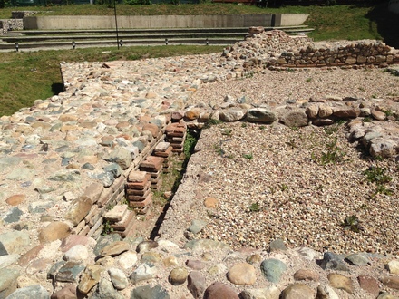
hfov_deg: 55.4
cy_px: 150
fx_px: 380
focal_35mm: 33
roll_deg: -0.5
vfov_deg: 42.9
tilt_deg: -18.6
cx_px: 200
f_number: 2.4
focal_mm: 4.12
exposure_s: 1/2710
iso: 50
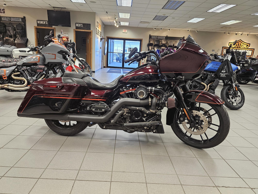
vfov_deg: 58.9
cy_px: 97
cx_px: 129
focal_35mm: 23
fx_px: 171
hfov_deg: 73.9
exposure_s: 1/120
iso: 400
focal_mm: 6.3
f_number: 1.7
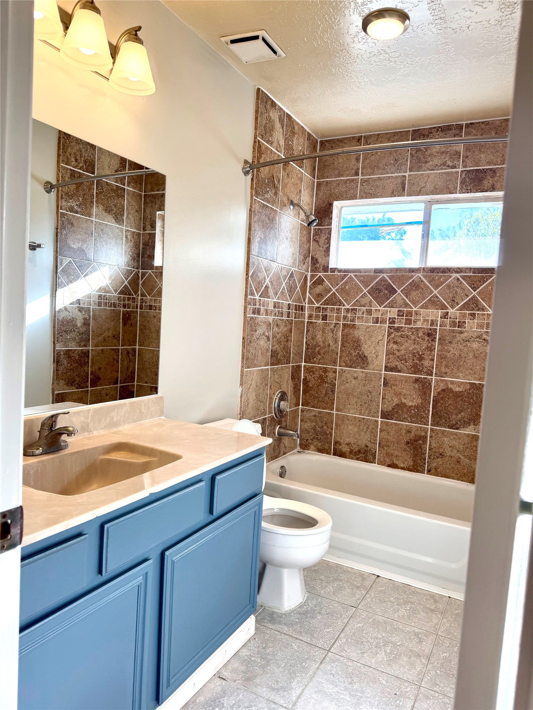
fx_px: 493
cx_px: 266
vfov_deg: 71.6
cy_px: 355
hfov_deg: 56.8
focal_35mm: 24
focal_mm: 6.76
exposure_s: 1/212
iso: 80
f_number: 1.78
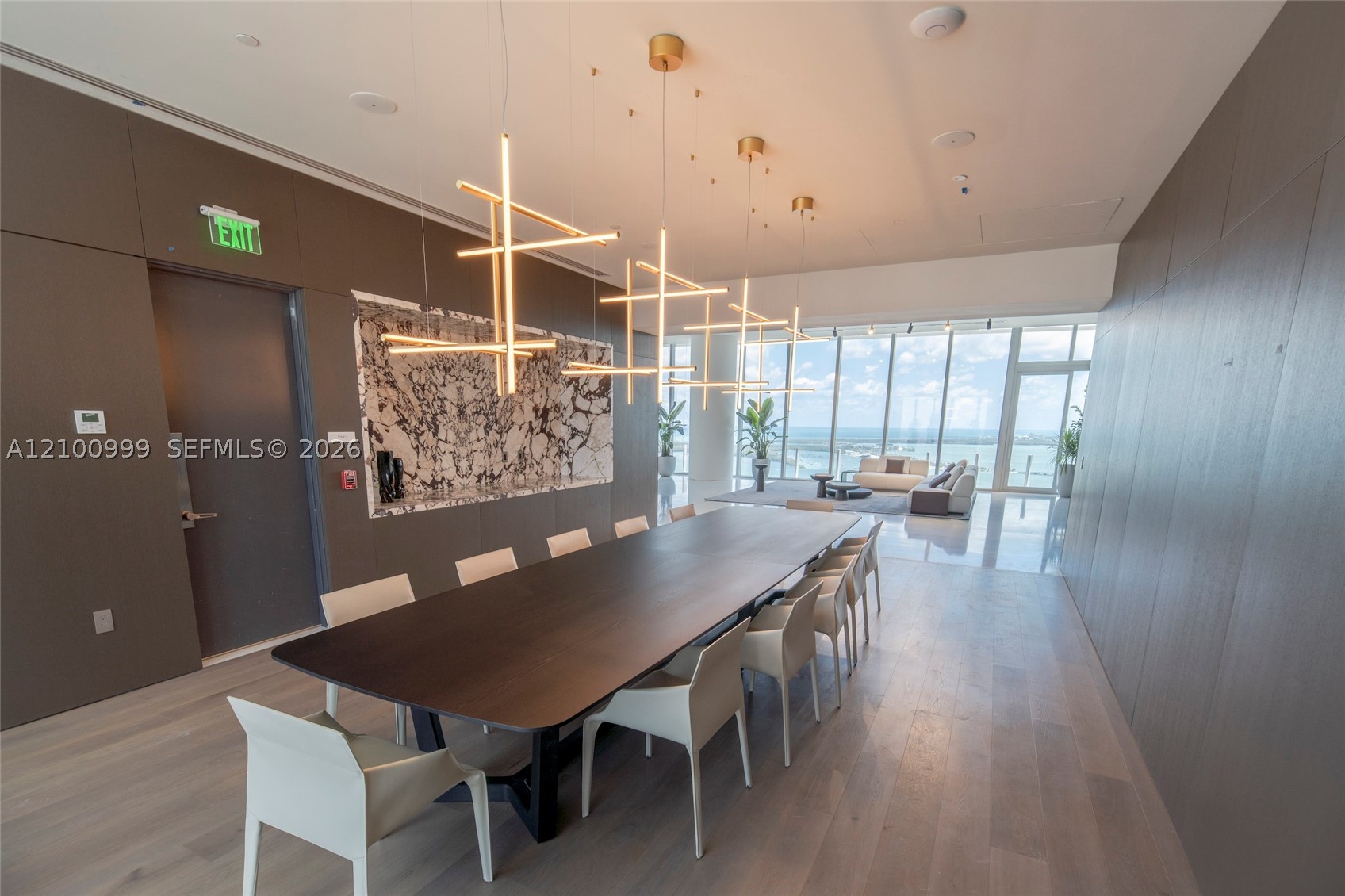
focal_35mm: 15
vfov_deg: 77.3
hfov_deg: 100.4
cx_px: 672
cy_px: 448
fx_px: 560
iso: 80
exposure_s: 1/40
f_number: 9
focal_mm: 15
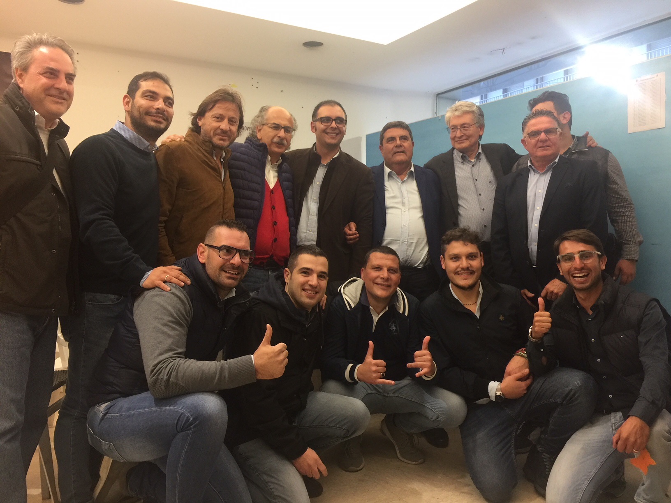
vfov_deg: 48.2
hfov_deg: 61.7
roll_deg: +0.5
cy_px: 252
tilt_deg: -1.4
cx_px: 336
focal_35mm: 29
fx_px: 562
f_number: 2.2
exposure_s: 1/33
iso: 64
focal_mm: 4.15
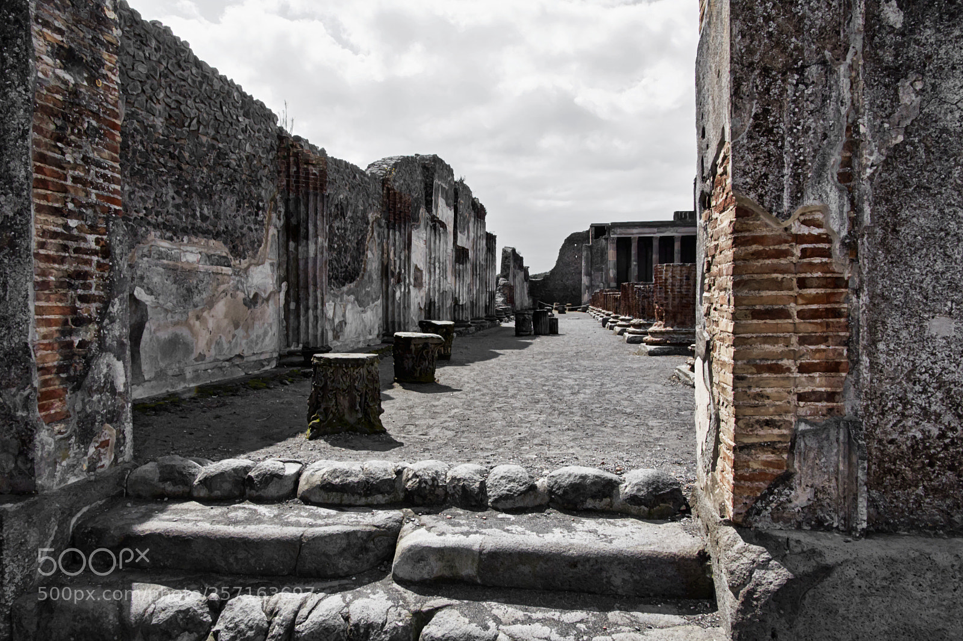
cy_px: 320
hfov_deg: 73.8
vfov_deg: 53.1
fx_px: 642
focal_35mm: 24
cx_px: 482
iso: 400
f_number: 18
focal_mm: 16
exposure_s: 1/125
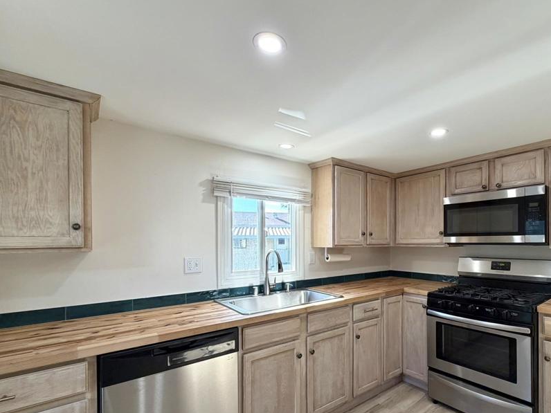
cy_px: 243
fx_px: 287
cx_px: 332
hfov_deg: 86.6
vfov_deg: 71.0
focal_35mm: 18
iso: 125
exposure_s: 1/120
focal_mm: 2.22
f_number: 2.2
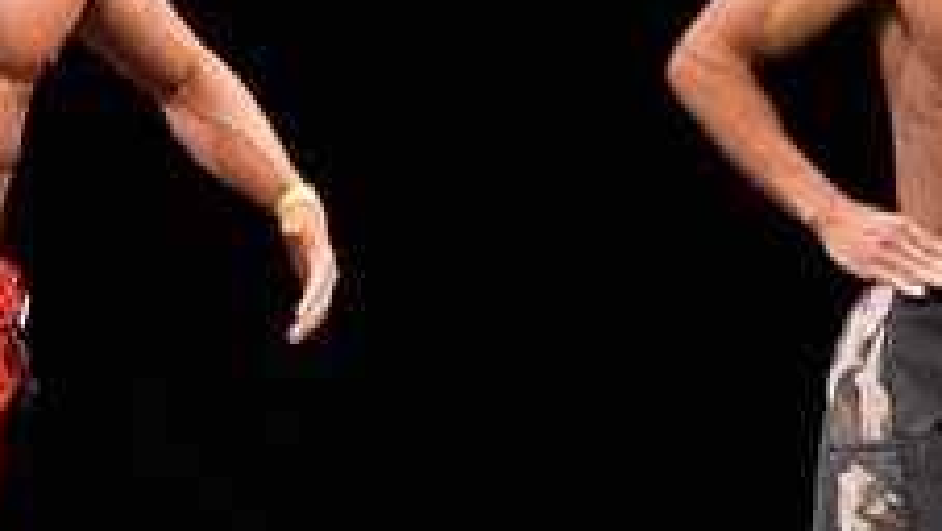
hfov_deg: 2.7
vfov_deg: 1.5
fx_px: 20119
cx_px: 114
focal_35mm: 805
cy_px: 386
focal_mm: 150
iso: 3200
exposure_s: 1/400
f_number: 5.6
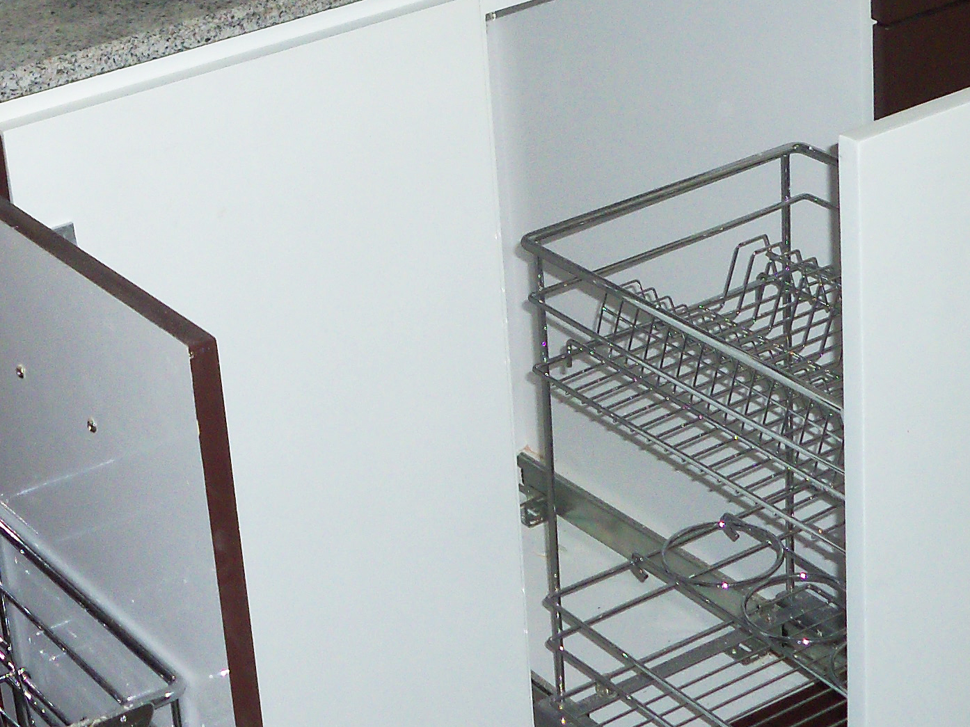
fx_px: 2494
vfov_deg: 16.5
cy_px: 146
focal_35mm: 89
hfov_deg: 21.8
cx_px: 251
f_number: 2.9
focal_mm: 5.7
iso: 100
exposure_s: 1/30
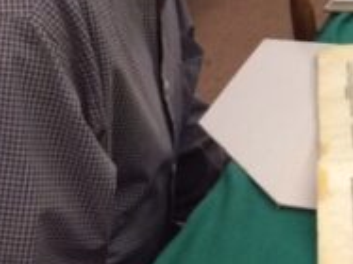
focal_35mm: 93
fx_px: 948
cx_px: 481
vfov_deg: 15.5
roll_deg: -0.8
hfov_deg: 19.2
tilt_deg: -24.4
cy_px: -15
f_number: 2.2
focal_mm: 4.15
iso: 200
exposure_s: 1/33
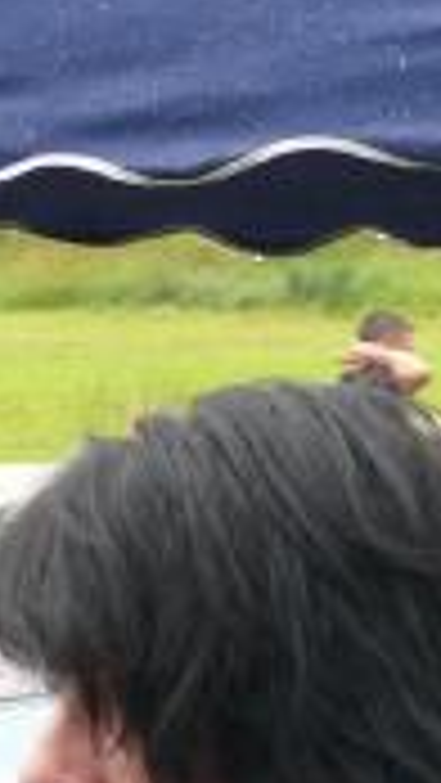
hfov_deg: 3.0
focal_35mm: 399
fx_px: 8287
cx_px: 333
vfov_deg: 5.4
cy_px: 722
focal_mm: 19.2
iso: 100
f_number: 4
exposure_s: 1/160
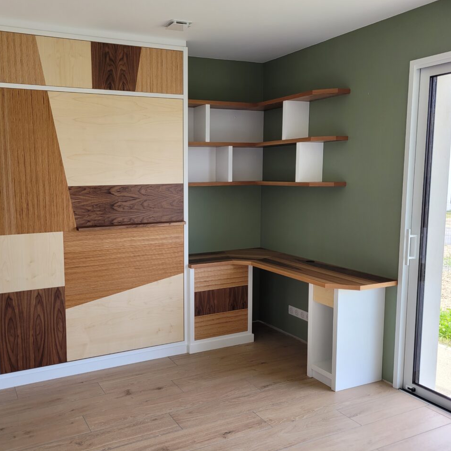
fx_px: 457
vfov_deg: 52.5
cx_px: 158
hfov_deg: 51.7
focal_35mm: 31
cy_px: 227
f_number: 1.8
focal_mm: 5.4
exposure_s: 1/133
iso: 40
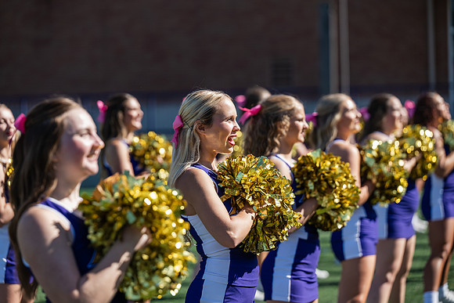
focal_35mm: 140
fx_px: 1766
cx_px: 227
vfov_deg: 9.8
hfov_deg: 14.7
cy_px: 152
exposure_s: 1/1000
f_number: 3.5
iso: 125
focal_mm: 140
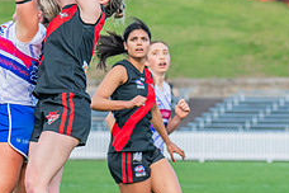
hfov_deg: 4.8
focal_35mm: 432
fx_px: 3468
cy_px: 77
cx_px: -16
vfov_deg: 3.2
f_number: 7.1
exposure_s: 1/1250
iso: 800
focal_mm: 170
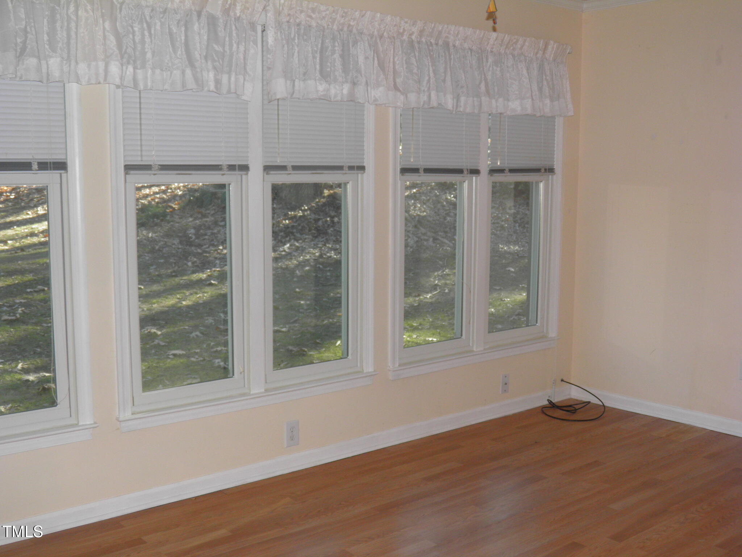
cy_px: 278
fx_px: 836
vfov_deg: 36.8
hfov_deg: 47.9
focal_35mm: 39
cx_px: 371
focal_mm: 7.1
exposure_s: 1/60
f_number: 3.2
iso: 100
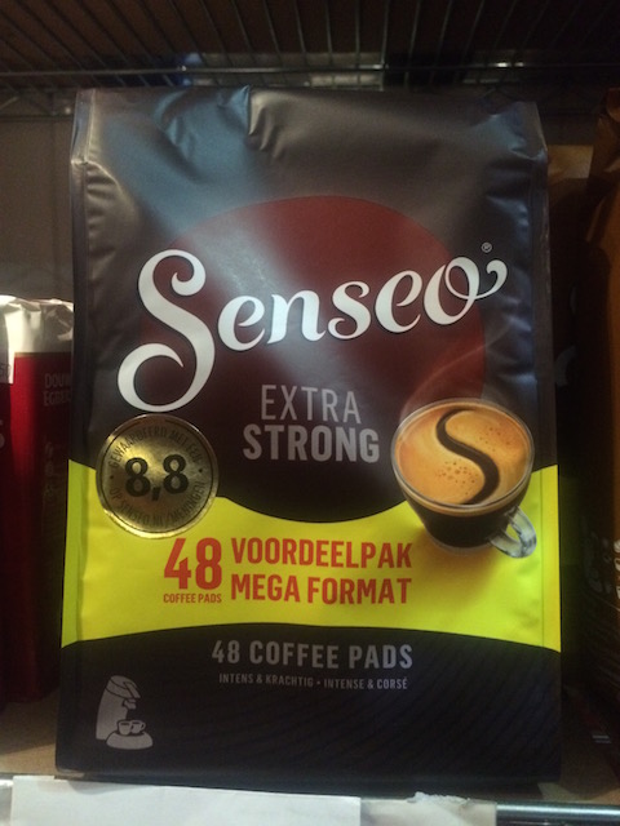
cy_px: 413
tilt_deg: -6.3
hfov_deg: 48.2
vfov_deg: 61.7
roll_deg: +0.2
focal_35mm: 29
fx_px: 693
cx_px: 310
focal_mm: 4.15
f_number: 2.2
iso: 400
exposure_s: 1/15
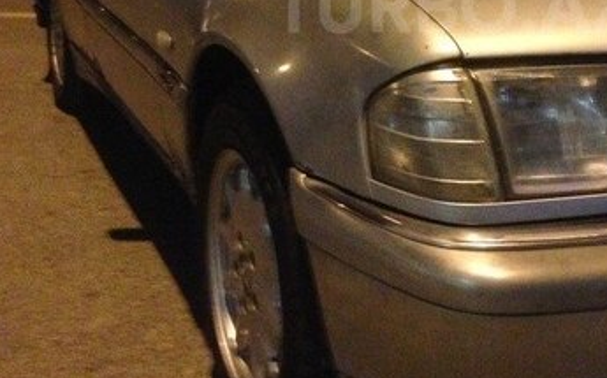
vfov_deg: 18.9
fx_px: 1107
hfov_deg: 30.2
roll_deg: -0.7
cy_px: 6
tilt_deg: -10.7
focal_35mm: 67
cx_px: 454
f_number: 2.4
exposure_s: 1/17
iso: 800
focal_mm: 4.12
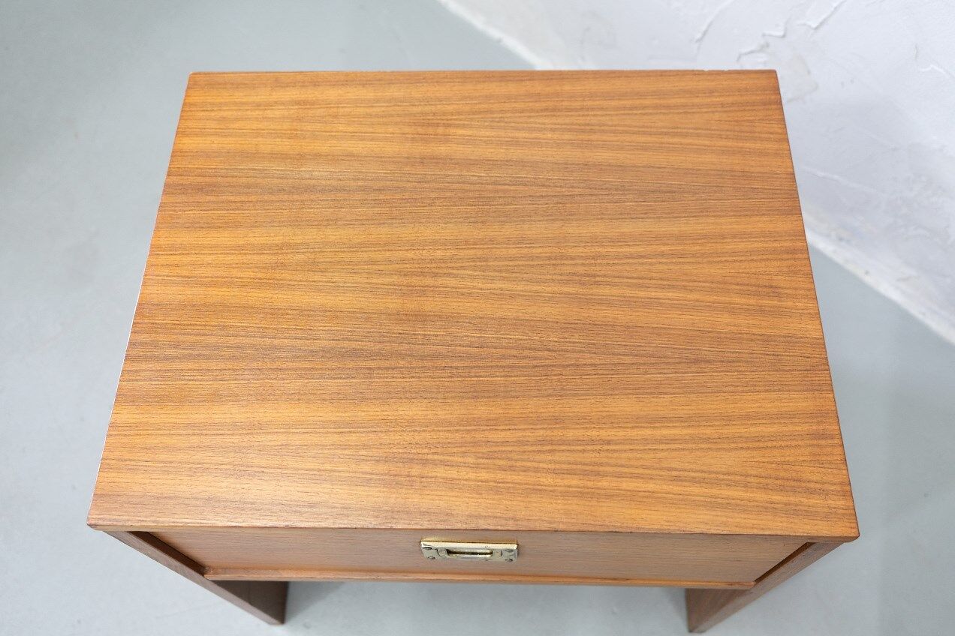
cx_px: 478
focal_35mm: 31
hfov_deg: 60.3
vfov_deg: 42.3
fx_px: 822
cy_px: 318
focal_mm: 20.5
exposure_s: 1/28
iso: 1000
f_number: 3.2
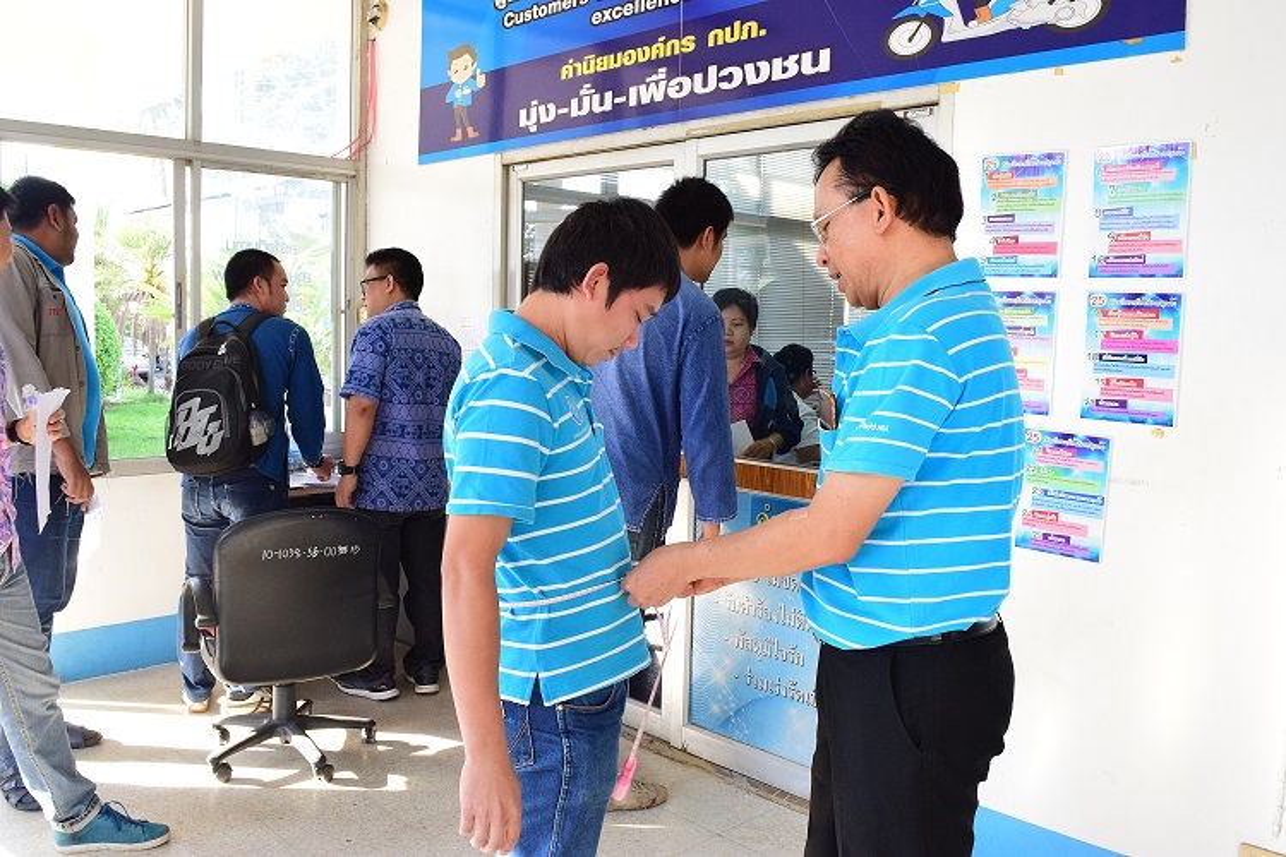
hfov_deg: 61.9
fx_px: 1072
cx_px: 643
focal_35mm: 30
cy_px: 428
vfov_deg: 43.6
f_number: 9
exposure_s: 1/160
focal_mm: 20
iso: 2000
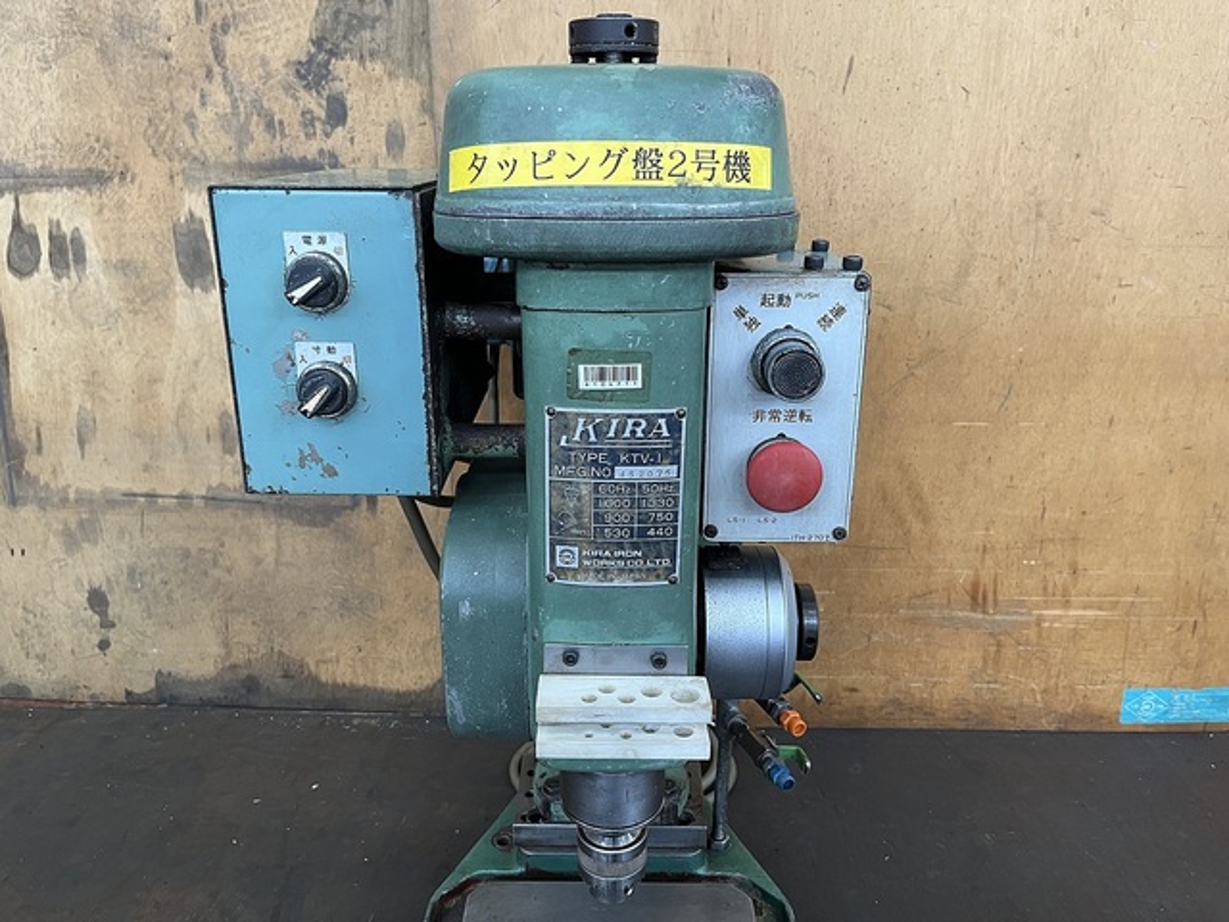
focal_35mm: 26
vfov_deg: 53.1
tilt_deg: -20.0
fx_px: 923
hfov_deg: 67.3
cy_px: 461
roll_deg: +0.3
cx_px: 614
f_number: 1.6
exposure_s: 1/86
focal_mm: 5.1
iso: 125
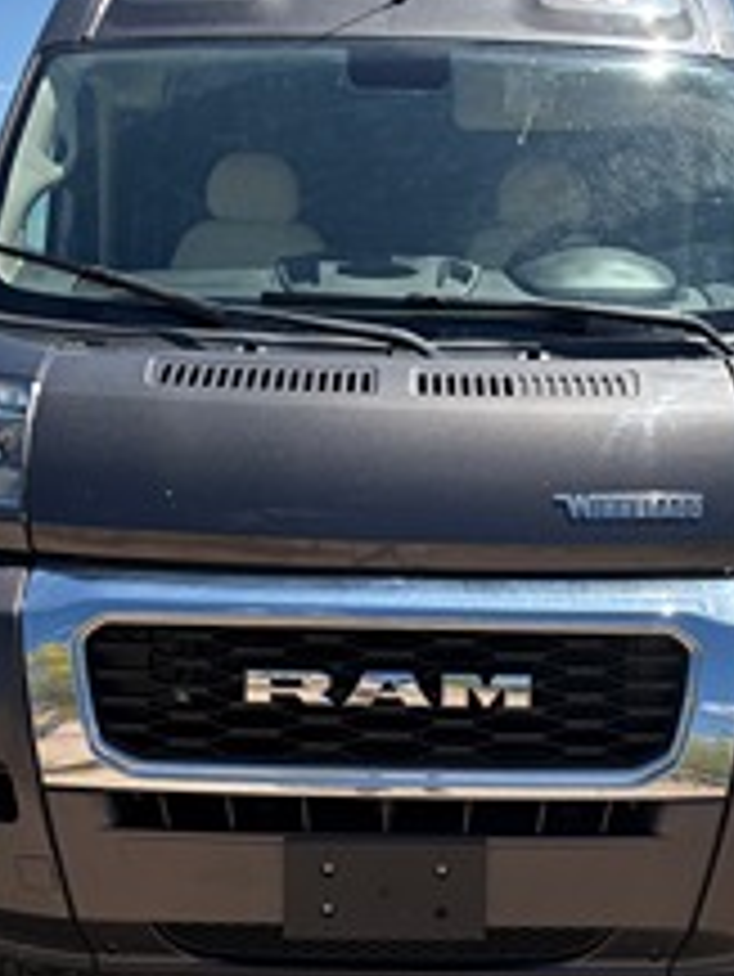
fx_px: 1356
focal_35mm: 48
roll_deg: -0.6
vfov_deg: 39.6
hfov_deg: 30.3
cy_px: 544
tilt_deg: -9.4
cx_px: 419
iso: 50
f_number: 1.6
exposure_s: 1/3279
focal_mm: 5.96
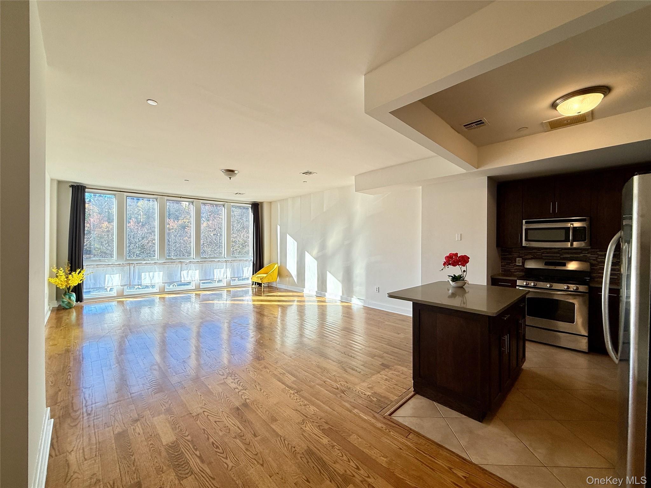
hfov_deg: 102.1
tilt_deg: -0.5
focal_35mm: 14
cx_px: 326
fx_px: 263
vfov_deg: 85.7
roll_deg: -0.1
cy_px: 244
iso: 64
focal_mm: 2.22
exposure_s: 1/124
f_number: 2.2
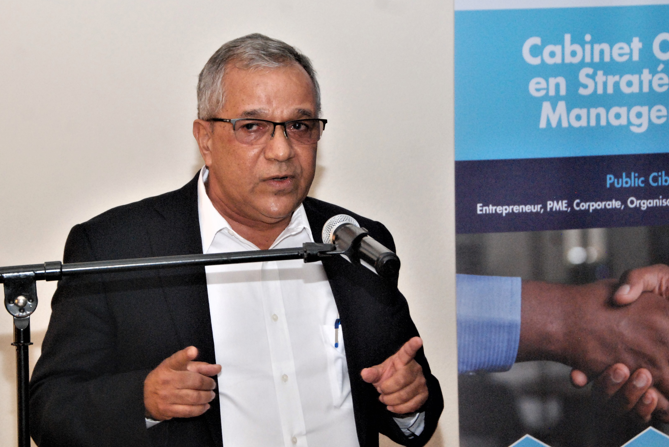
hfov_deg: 16.2
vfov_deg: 10.9
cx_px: 290
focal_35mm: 126
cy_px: 243
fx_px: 2344
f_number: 8
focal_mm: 70
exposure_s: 1/80
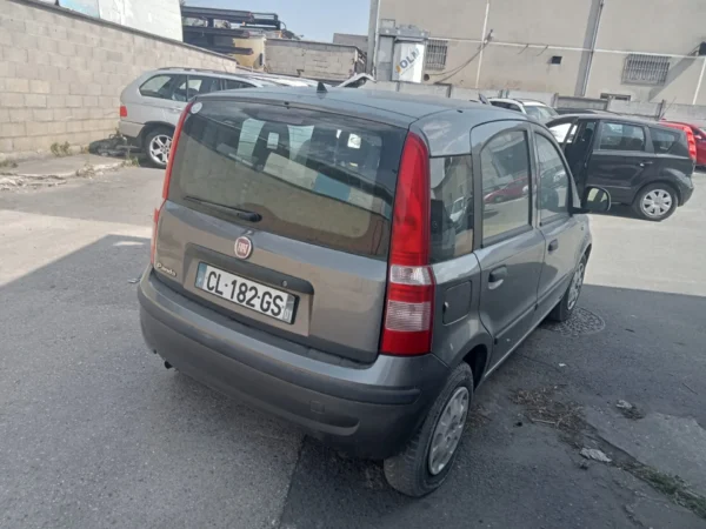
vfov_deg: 49.7
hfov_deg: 63.4
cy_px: 264
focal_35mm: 28
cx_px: 353
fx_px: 571
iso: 100
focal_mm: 3.46
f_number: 2.2
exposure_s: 1/439
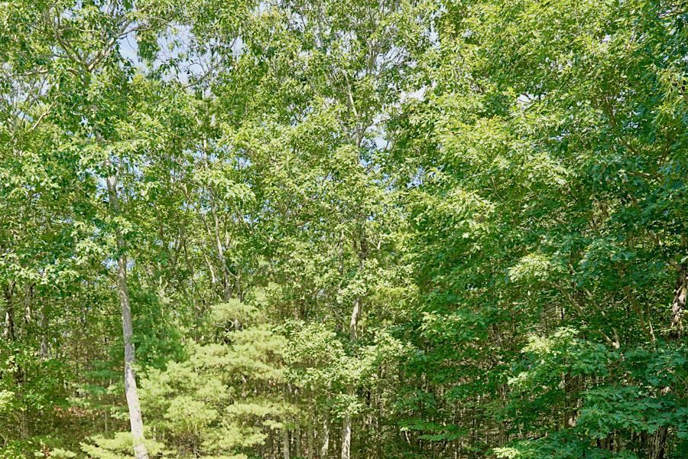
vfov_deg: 41.5
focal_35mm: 28
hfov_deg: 65.0
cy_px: 438
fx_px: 535
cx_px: 283
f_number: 5
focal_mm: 14
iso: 100
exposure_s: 1/100
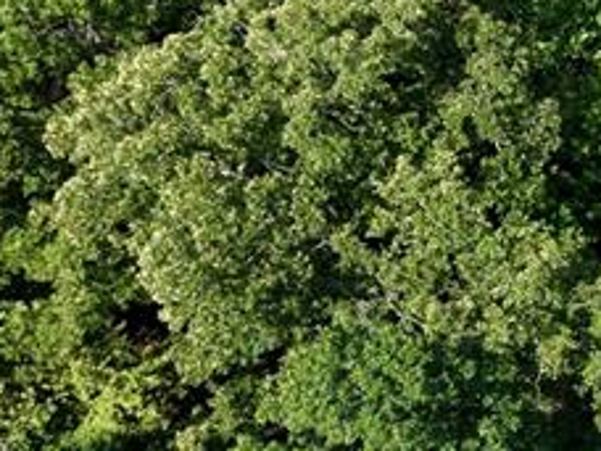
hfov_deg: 14.3
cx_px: 1300
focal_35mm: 108
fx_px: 1875
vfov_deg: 13.6
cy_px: 74
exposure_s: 1/2000
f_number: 1.8
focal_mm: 8.67
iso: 100
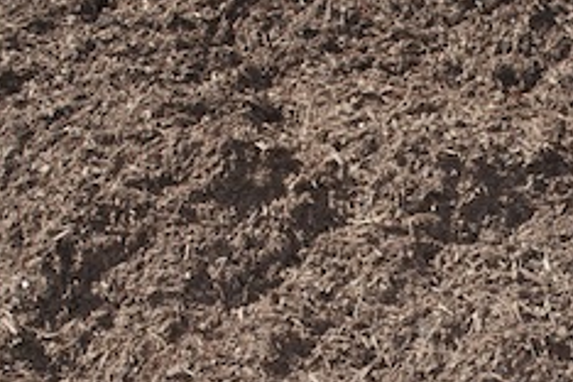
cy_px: 305
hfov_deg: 21.1
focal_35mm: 93
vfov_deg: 14.6
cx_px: 580
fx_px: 1481
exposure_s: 1/160
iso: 100
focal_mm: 29
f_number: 6.3
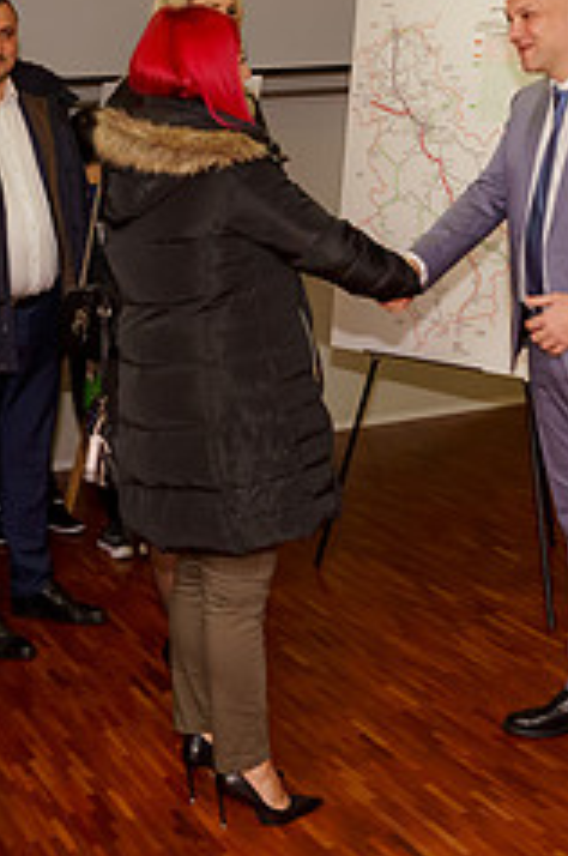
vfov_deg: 31.4
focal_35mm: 63
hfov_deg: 21.5
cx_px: 215
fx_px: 1495
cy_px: 224
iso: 2500
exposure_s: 1/250
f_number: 4
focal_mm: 24
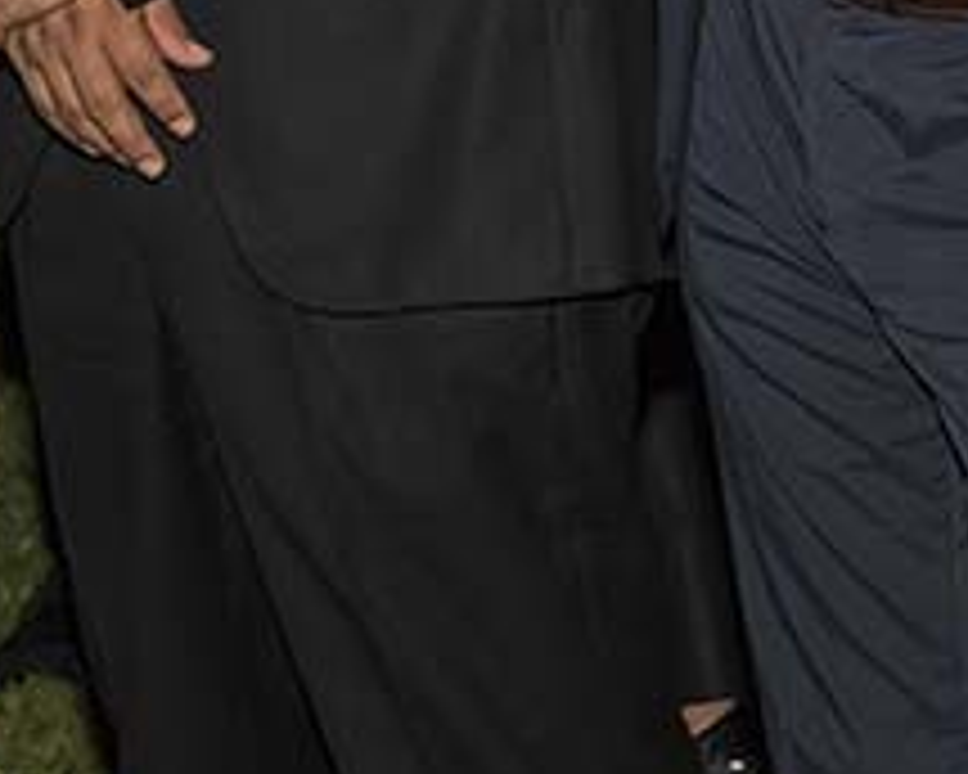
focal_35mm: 201
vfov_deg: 7.5
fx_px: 5758
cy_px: -605
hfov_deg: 9.5
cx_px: 1085
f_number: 5.6
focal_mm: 48
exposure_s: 1/60
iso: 400
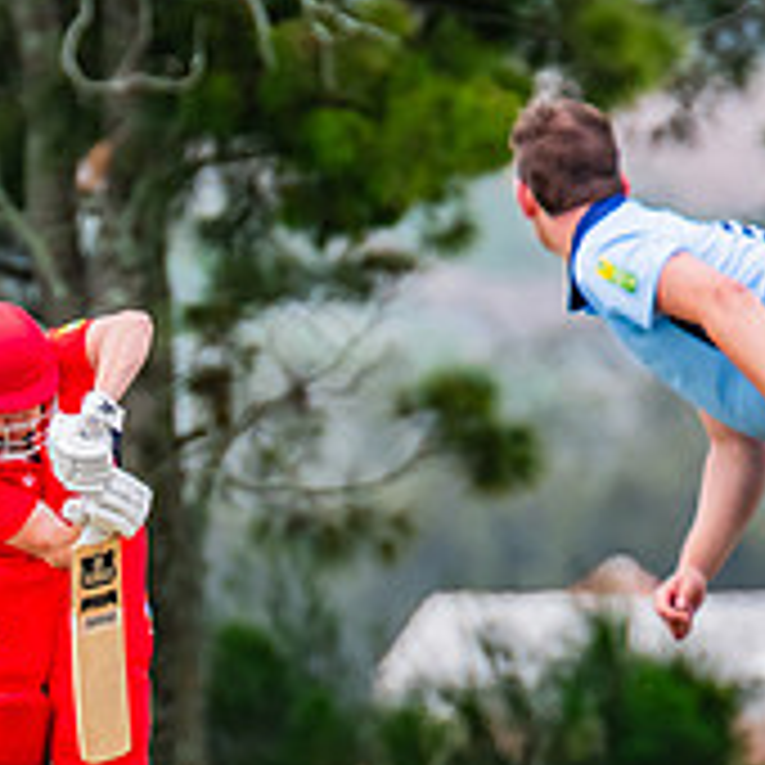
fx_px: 43730
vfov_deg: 1.0
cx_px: -4
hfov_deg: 1.0
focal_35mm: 1749
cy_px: 659
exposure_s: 1/1250
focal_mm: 600
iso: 800
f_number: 9
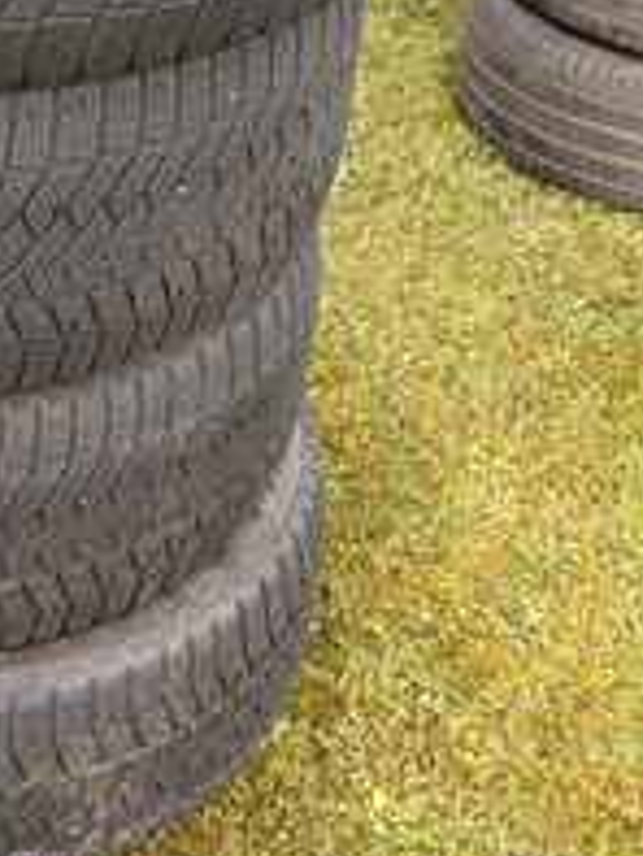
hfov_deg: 22.7
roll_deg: -2.1
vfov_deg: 31.0
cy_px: 200
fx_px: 1509
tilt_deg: -33.6
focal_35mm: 61
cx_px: -67
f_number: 1.78
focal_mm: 6.76
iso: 64
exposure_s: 1/121
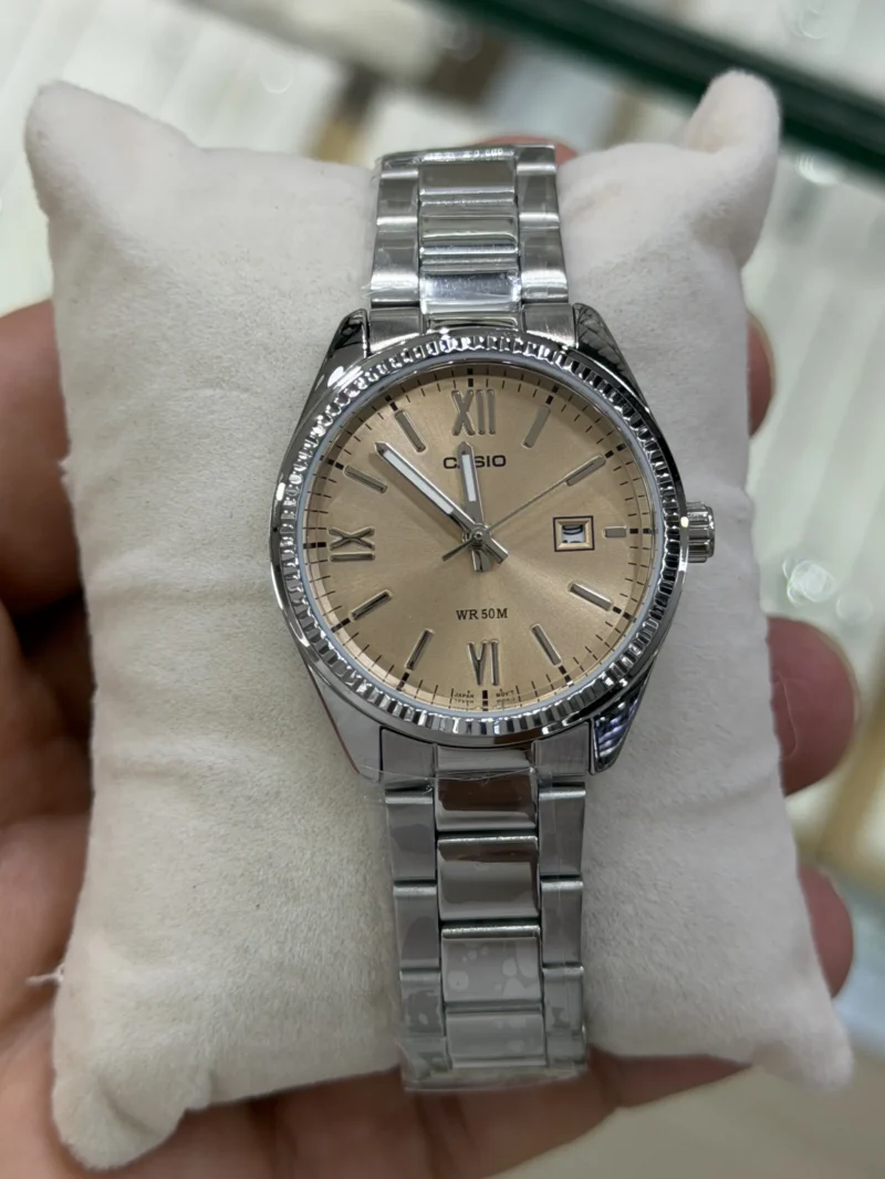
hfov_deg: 30.3
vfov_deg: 39.6
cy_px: 590
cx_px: 442
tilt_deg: -61.4
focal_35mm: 48
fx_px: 1636
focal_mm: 6.76
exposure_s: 1/545
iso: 64
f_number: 1.78
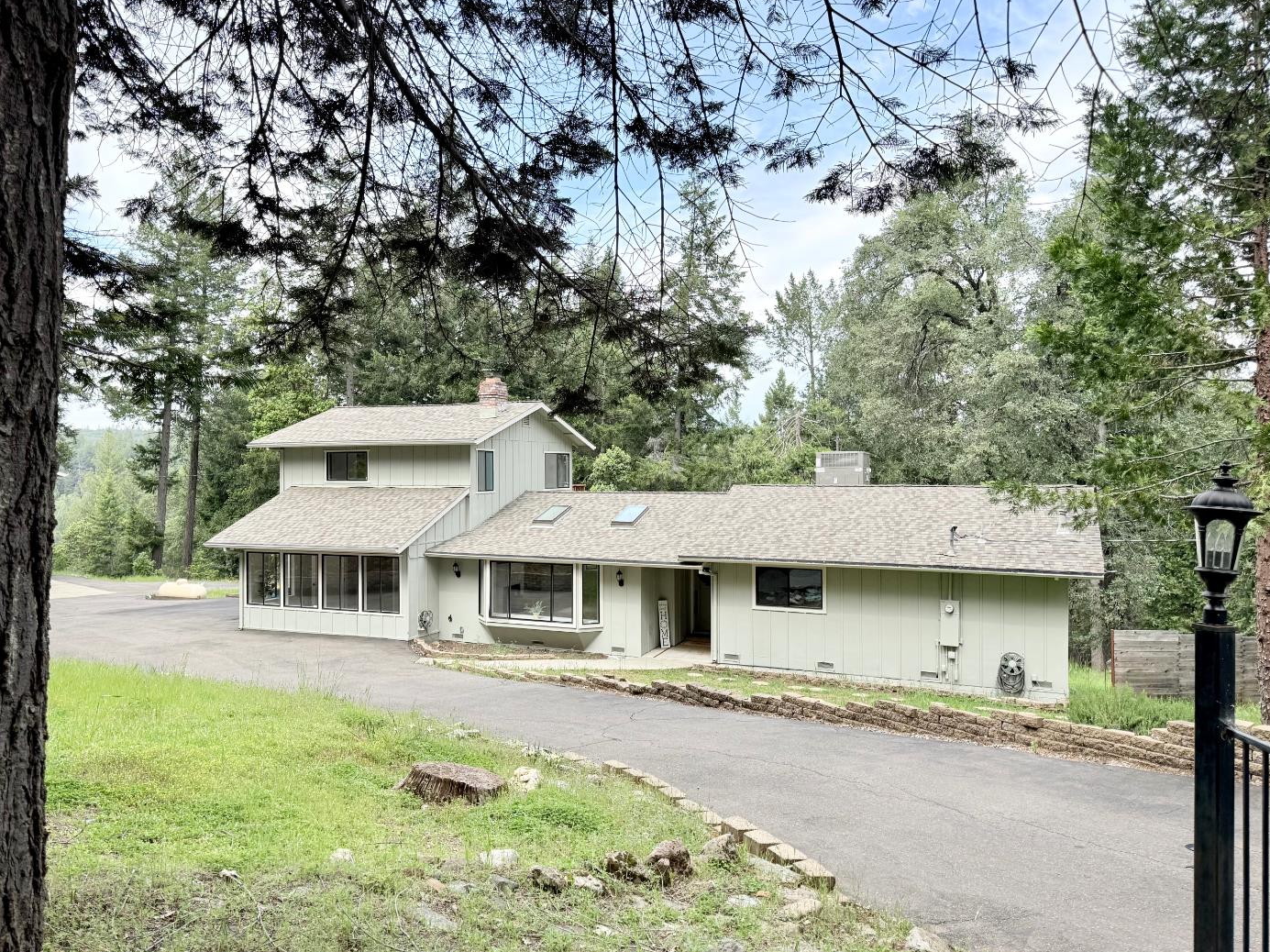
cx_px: 599
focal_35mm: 26
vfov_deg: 53.0
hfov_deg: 67.3
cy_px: 484
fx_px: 954
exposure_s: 1/1812
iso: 100
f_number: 1.78
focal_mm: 6.76
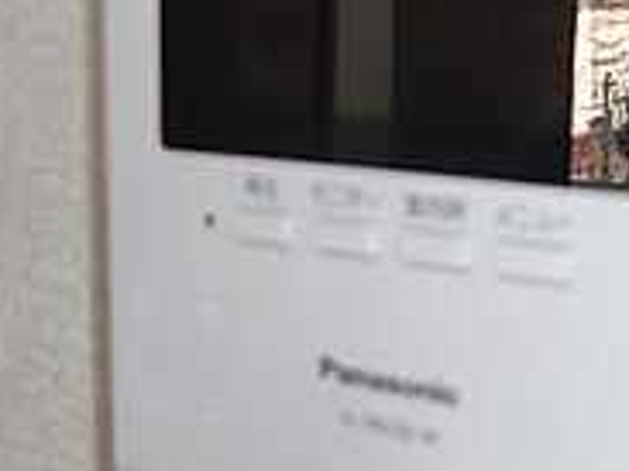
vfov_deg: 15.1
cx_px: 443
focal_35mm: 98
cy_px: 261
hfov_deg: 19.9
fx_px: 1780
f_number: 2.6
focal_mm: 4.9
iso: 64
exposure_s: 1/60
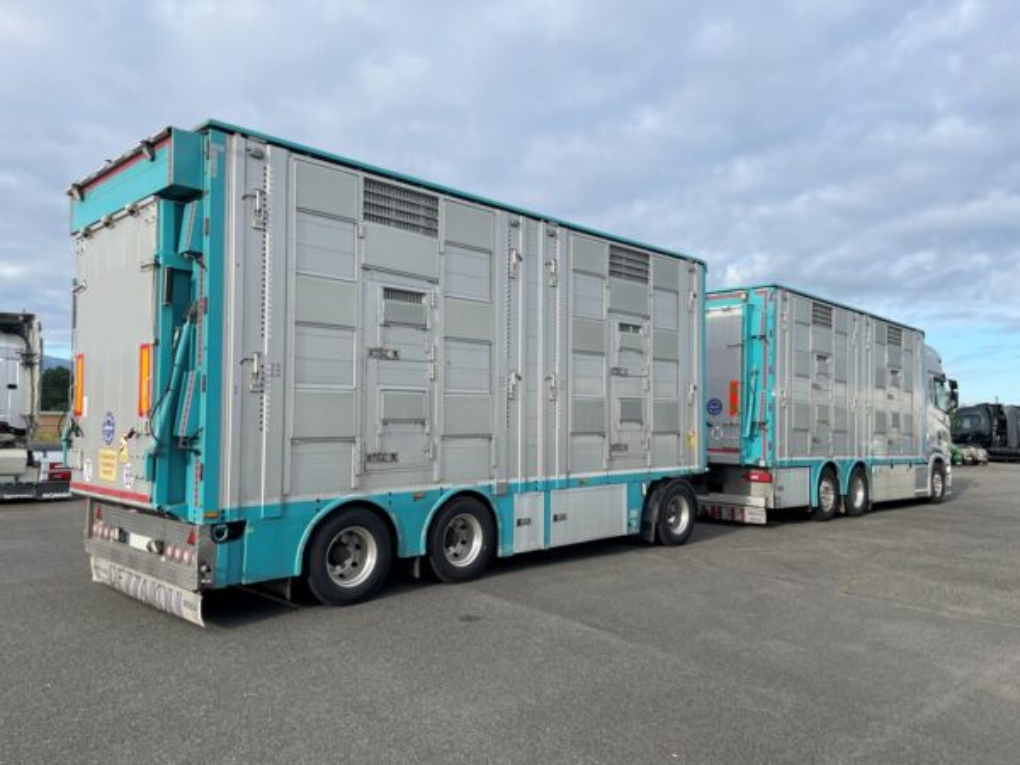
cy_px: 382
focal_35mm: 26
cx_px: 510
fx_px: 766
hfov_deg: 67.3
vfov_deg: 53.1
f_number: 1.6
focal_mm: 4.2
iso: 32
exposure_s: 1/1261
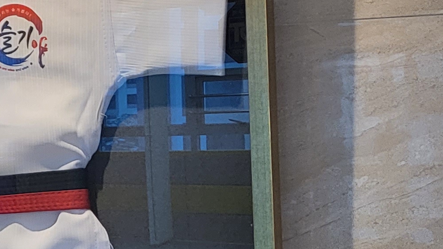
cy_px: 123
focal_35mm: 113
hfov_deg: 16.5
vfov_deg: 10.7
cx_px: -296
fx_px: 1327
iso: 50
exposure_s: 1/120
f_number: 1.8
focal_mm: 4.25
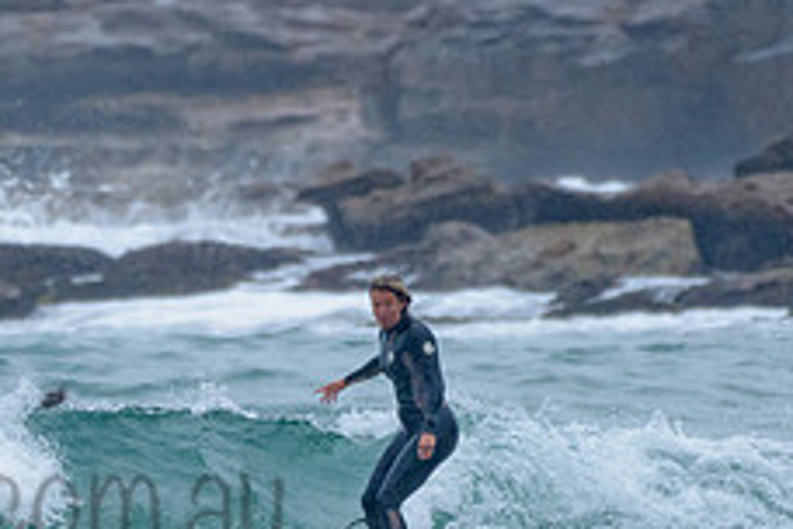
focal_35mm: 1558
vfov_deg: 0.9
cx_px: 145
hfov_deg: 1.3
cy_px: 475
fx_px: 34317
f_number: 5.6
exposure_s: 1/1000
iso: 900
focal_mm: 500
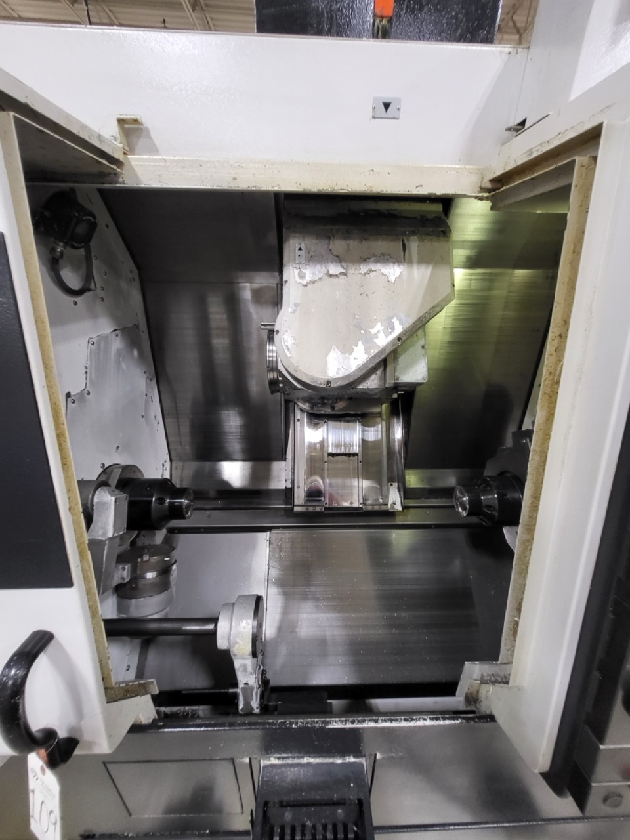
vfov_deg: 106.2
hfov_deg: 89.9
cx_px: 315
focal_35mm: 13
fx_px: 315
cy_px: 420
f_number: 2.2
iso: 320
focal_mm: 1.74
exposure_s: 1/60
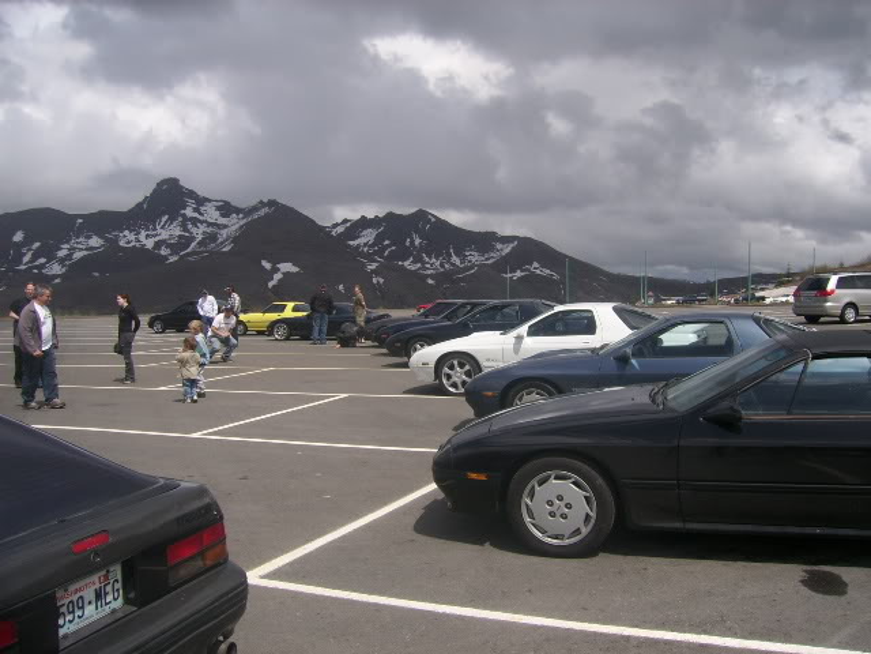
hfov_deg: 52.6
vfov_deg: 40.7
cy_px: 327
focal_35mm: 35
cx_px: 436
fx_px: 881
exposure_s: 1/594
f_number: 5.8
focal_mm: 5.95
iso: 50
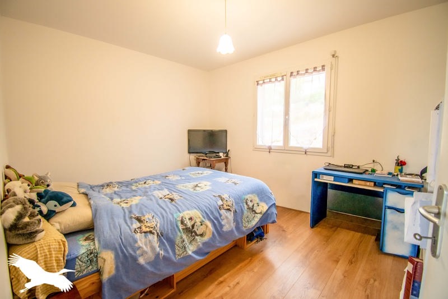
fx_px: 187
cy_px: 150
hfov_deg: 100.4
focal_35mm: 15
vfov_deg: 77.3
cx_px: 224
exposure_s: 1/30
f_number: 4.5
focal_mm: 10
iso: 800
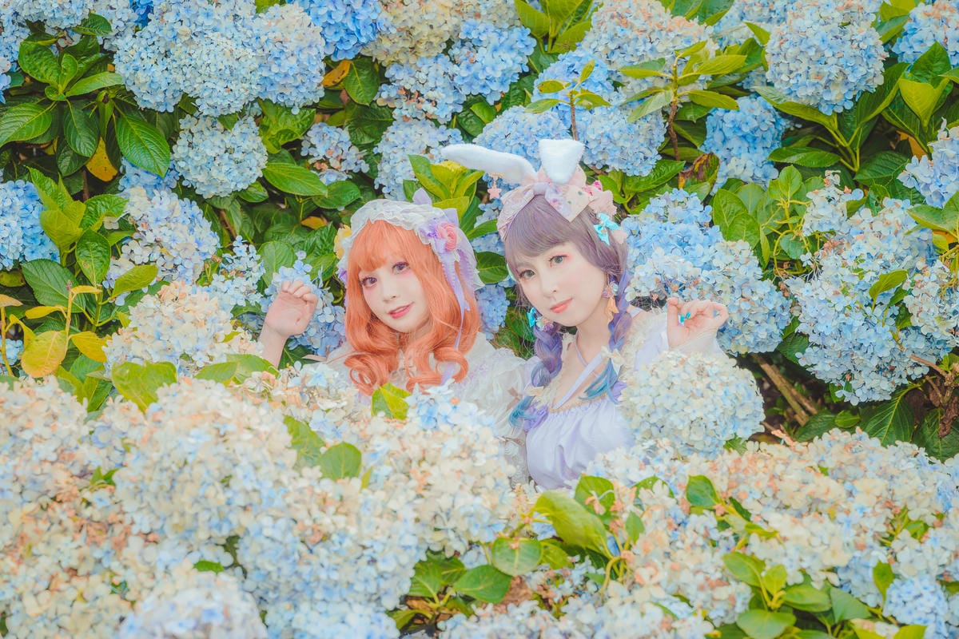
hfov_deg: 27.0
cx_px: 480
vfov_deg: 18.2
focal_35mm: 75
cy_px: 320
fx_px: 1998
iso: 250
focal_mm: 75
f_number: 5.6
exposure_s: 1/200
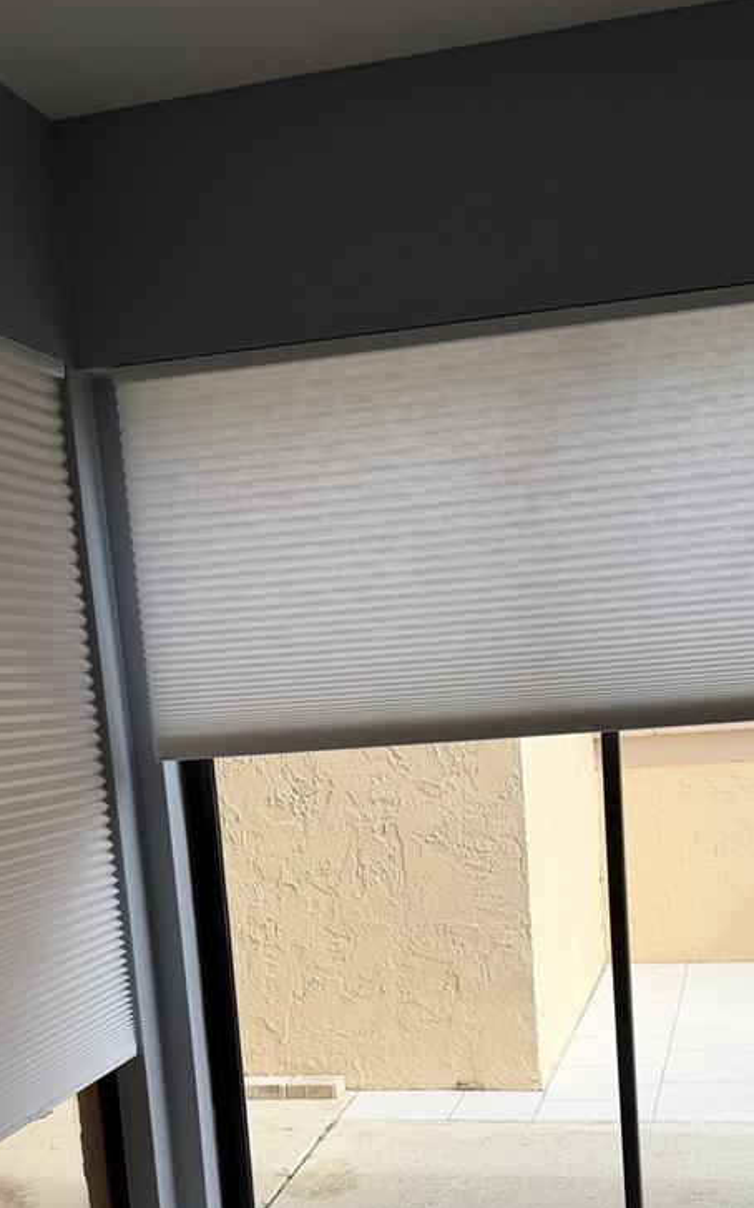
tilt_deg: -8.7
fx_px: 1382
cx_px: 455
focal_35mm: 42
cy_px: 897
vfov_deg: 45.7
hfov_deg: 30.4
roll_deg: +3.9
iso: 80
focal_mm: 6.76
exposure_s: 1/1091
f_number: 1.78
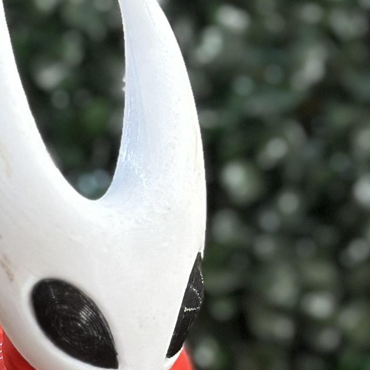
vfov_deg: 9.4
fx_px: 2249
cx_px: 101
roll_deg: -2.2
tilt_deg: -18.7
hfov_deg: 9.4
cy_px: 319
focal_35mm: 186
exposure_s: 1/33
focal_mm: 6.86
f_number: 1.78
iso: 250
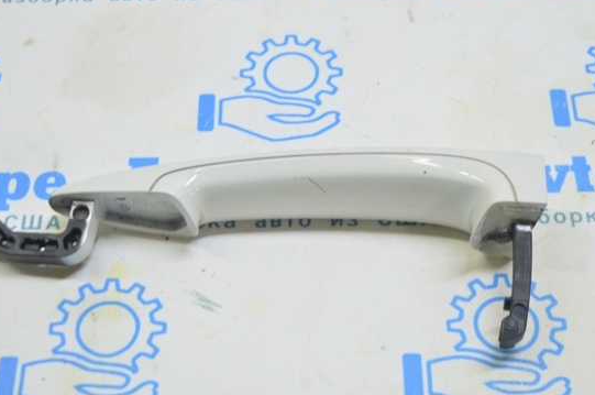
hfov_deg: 28.5
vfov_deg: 19.1
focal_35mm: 71
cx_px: 266
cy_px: 206
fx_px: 1172
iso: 400
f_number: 5.6
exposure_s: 1/20
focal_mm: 40
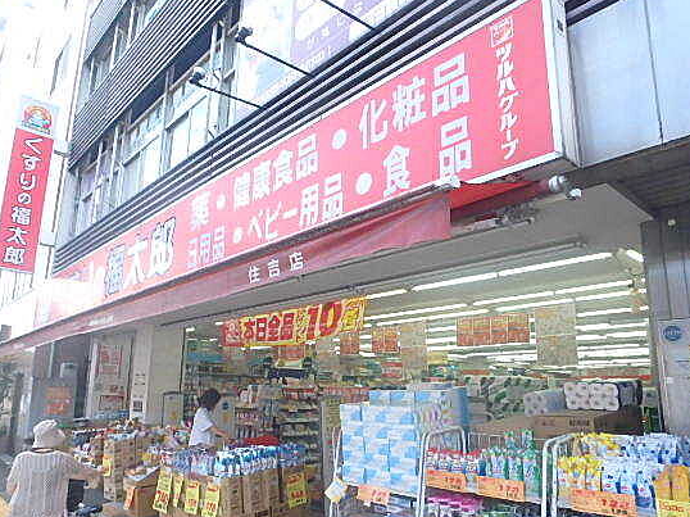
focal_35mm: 25
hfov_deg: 69.3
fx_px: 498
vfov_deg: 54.5
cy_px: 304
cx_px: 319
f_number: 3.5
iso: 800
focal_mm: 3.7
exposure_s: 1/800
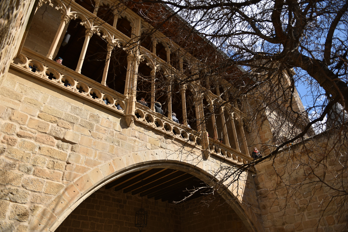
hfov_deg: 73.7
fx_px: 232
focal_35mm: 24
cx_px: 174
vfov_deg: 53.1
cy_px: 116
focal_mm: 24
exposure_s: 1/2000
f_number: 3.2
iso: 100
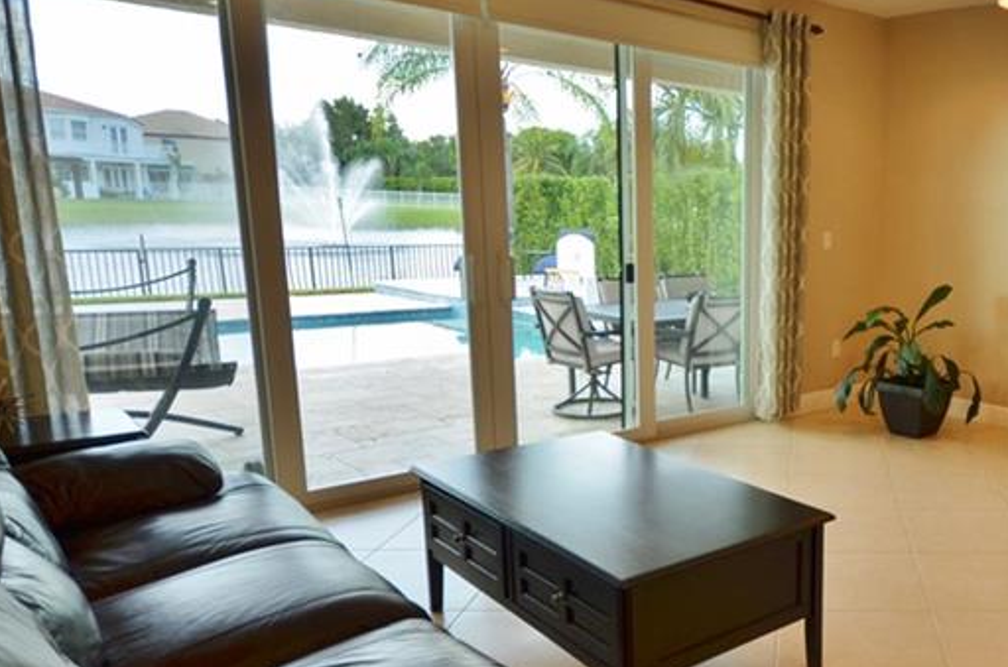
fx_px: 922
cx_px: 858
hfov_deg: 52.2
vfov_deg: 39.8
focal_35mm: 33
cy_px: 365
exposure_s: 1/60
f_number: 5
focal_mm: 11
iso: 200
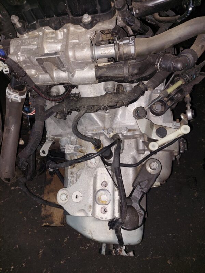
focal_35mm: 25
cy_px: 136
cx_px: 102
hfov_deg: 54.9
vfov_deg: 69.4
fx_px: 197
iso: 125
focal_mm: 5.23
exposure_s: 1/50
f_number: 1.8
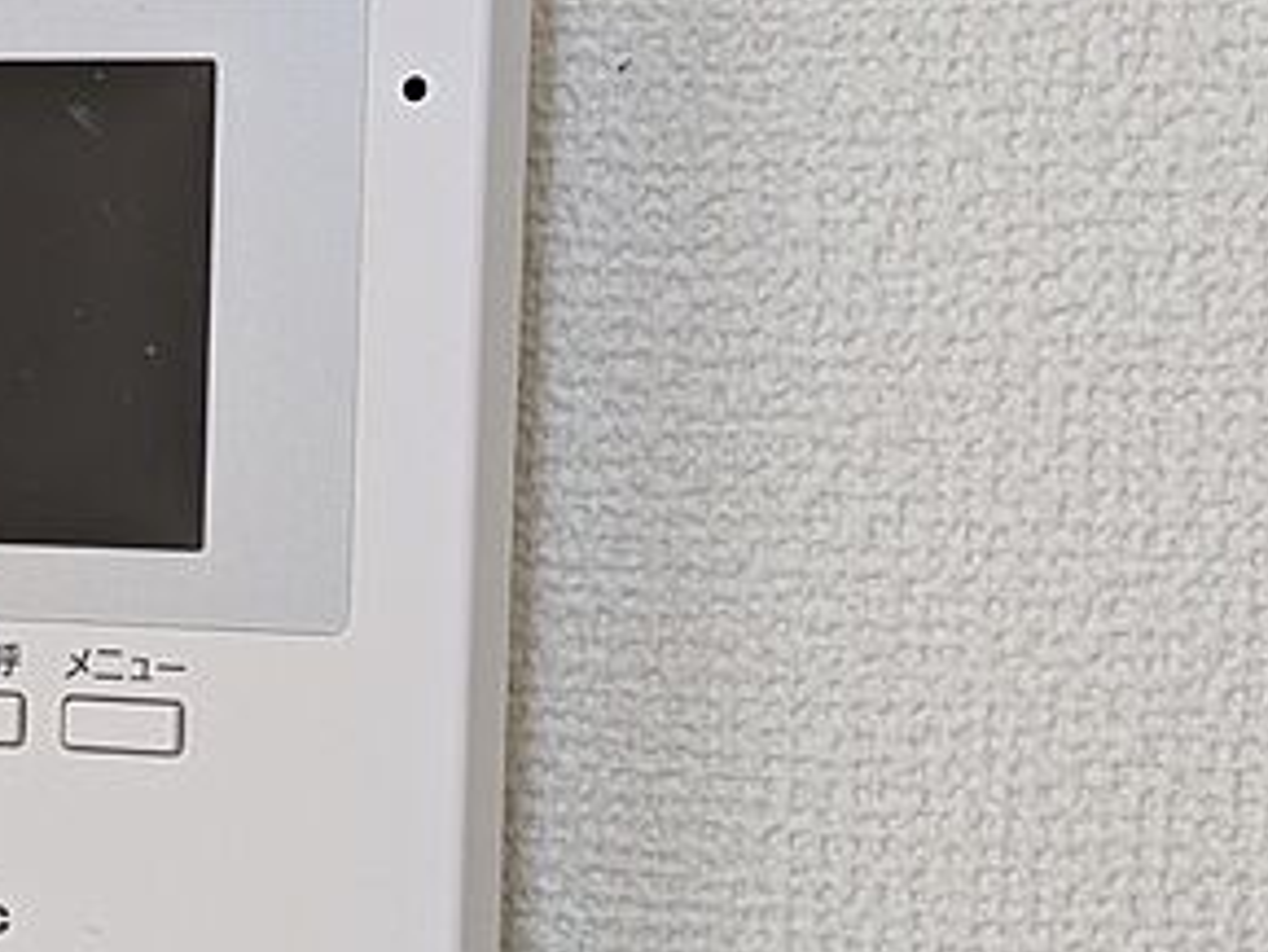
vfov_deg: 13.1
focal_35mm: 113
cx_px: -66
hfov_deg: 16.9
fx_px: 4141
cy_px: 684
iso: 93
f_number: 1.89
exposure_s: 1/60
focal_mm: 5.43
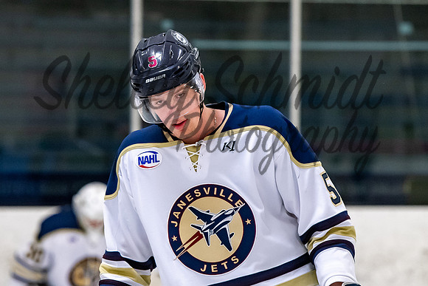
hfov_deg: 5.8
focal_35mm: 353
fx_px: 4194
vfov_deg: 3.9
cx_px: 151
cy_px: 128
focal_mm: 165
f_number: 3.5
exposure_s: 1/800
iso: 2000
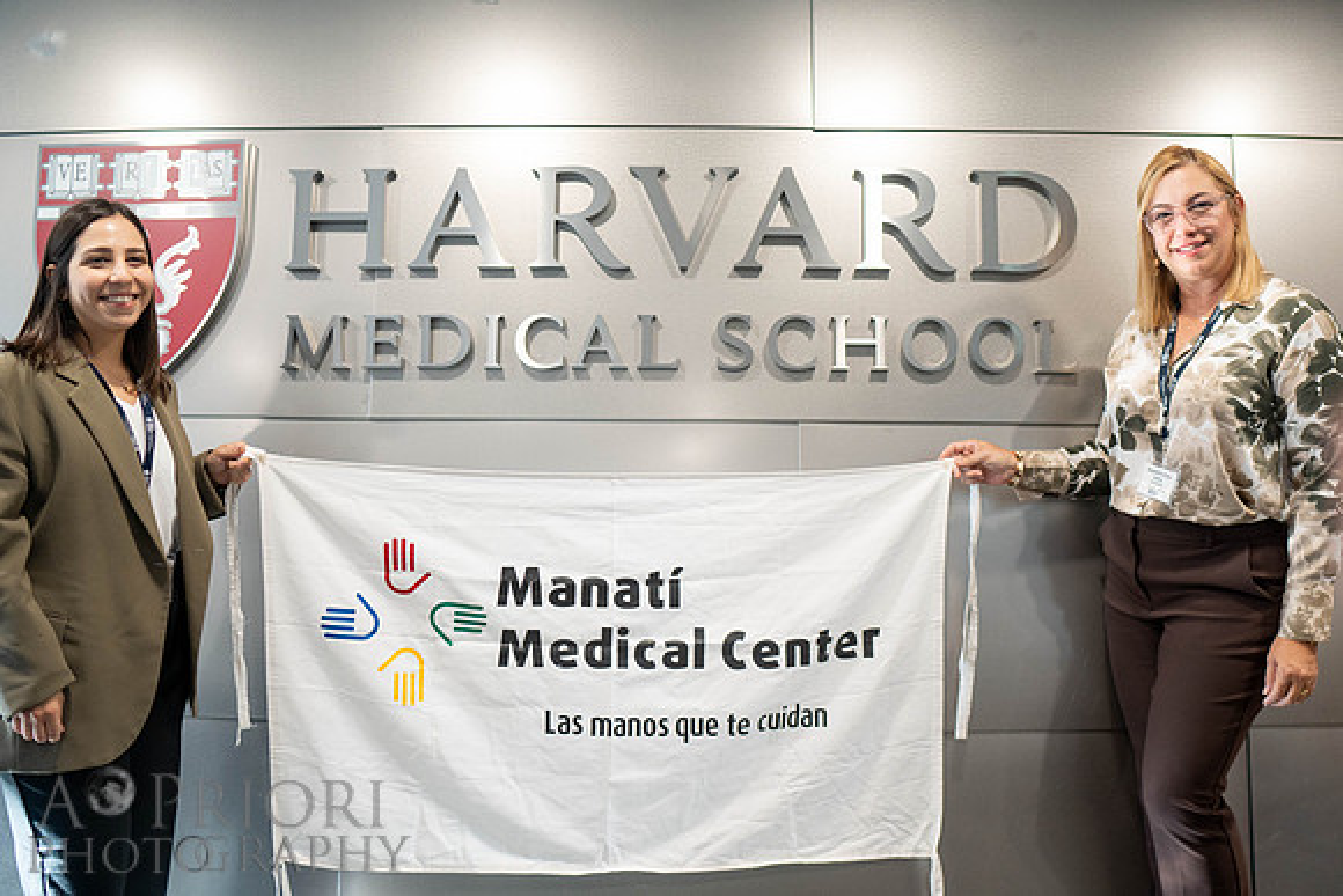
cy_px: 417
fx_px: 1457
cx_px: 718
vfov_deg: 34.2
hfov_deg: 49.5
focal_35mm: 39
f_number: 1.8
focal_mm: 35
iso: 1250
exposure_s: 1/320
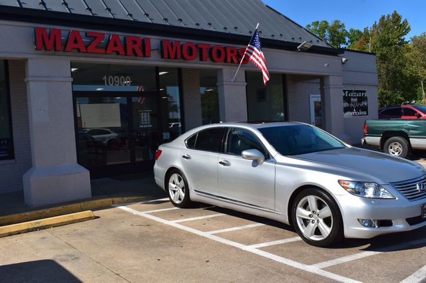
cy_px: 142
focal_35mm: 33
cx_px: 213
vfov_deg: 39.9
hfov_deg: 57.2
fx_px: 390
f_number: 11
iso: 250
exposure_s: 1/500
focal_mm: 22
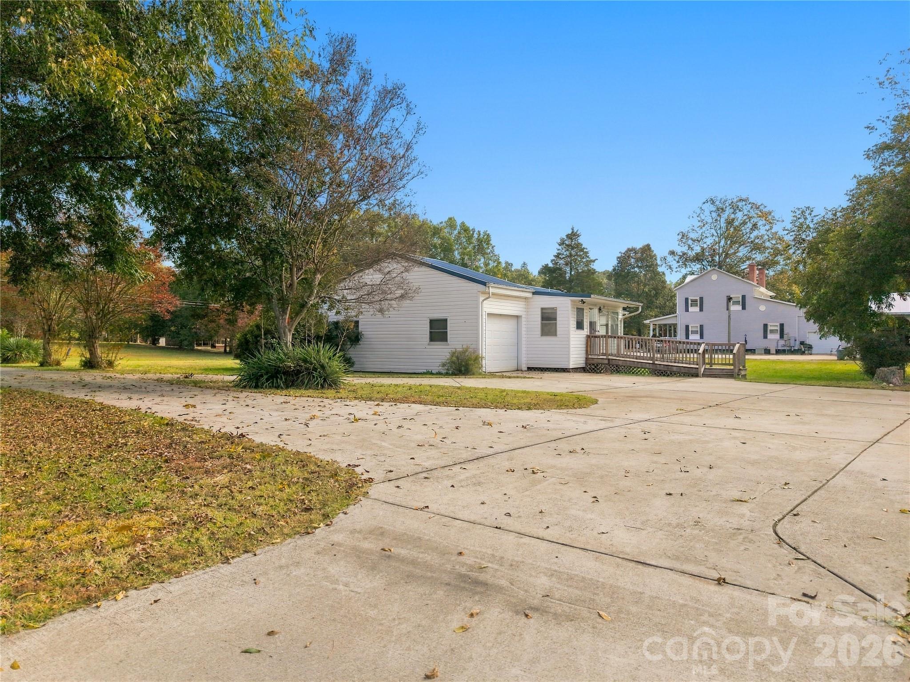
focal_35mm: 24
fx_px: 631
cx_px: 455
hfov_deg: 71.6
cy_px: 341
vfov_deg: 56.8
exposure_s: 1/250
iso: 240
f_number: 1.8
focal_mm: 8.7
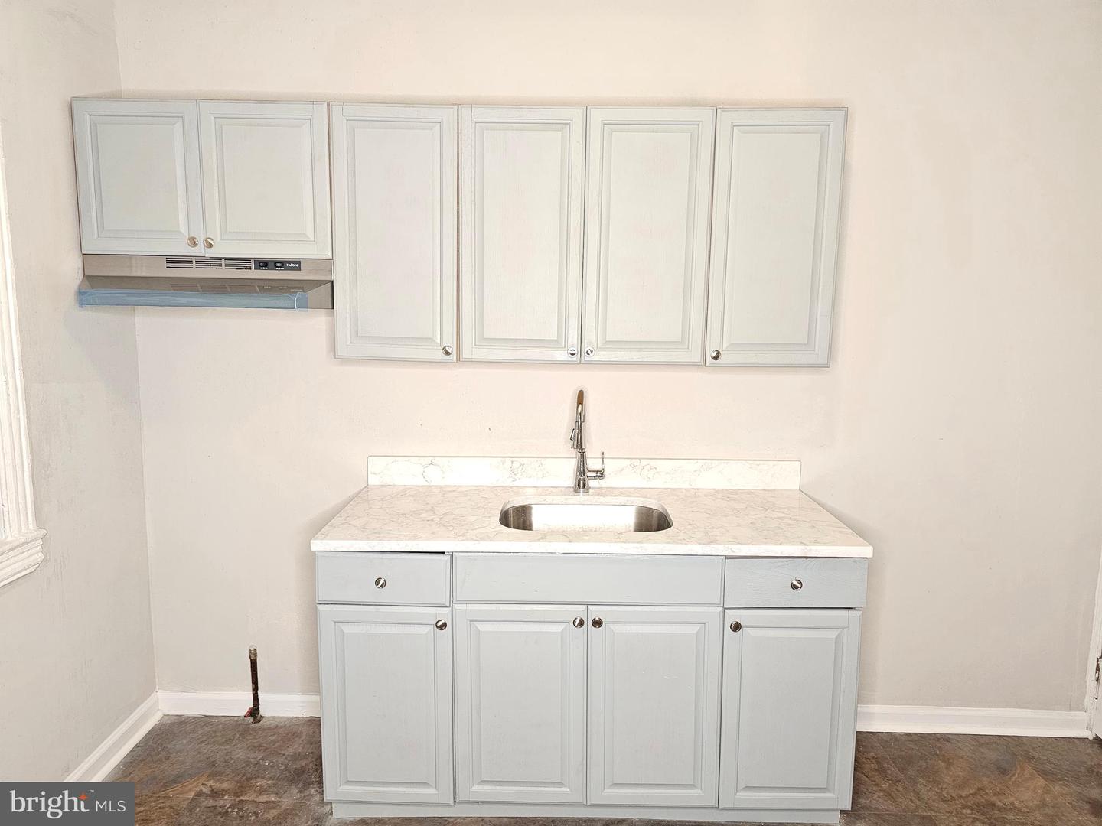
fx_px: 732
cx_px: 551
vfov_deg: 58.9
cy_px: 413
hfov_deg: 73.9
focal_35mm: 23
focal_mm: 6.3
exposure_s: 1/120
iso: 400
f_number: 1.7
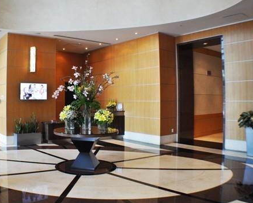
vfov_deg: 36.4
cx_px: 76
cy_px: 91
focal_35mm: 41
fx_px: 307
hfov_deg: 43.9
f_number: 4
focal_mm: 20
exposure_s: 1/60
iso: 560
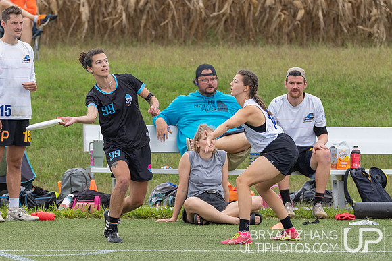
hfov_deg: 5.1
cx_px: 126
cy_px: 209
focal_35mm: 404
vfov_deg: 3.4
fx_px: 4405
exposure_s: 1/2000
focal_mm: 200
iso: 500
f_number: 4
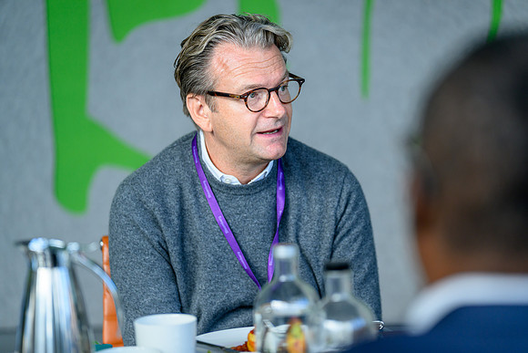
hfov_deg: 16.5
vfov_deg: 11.0
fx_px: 1821
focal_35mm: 124
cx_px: 264
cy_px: 176
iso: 400
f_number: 2.8
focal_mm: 123
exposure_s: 1/400
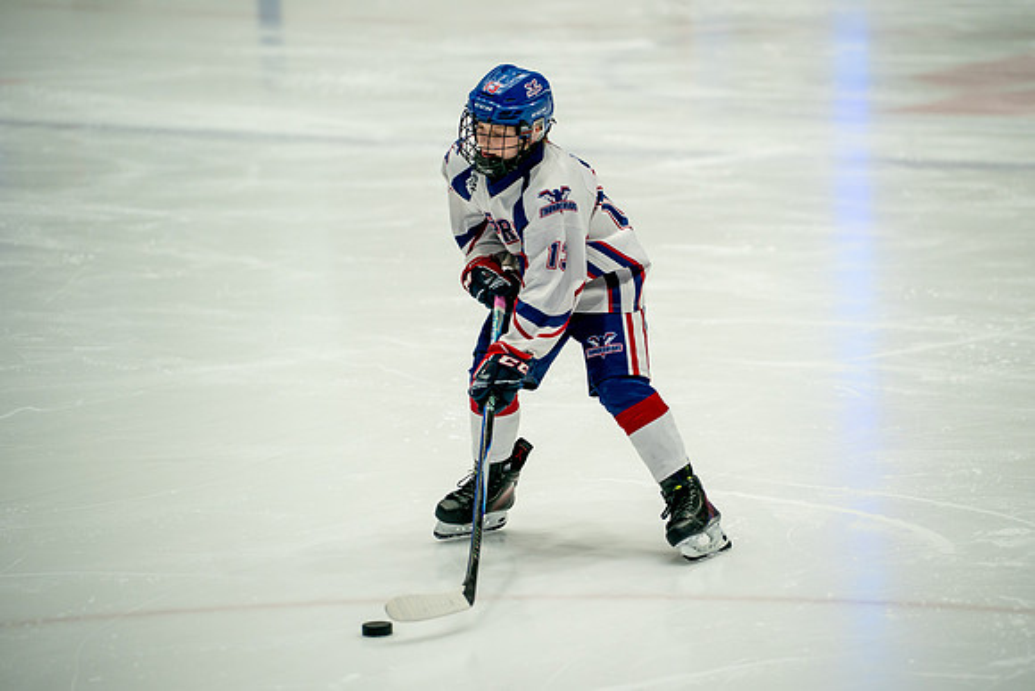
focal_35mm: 179
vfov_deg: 7.7
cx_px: 577
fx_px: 5139
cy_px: 321
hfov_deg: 11.5
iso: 1600
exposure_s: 1/800
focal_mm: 150
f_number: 2.8
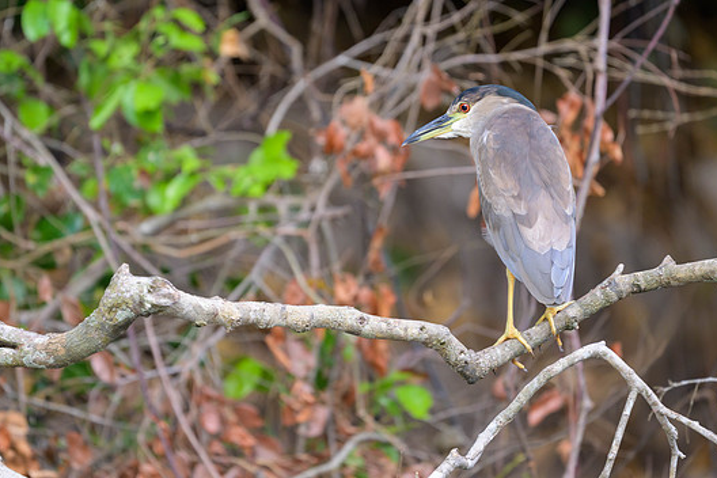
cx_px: 350
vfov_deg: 1.8
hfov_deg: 2.8
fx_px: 14837
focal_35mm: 745
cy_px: 187
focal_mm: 560
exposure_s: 1/500
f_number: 4
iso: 640
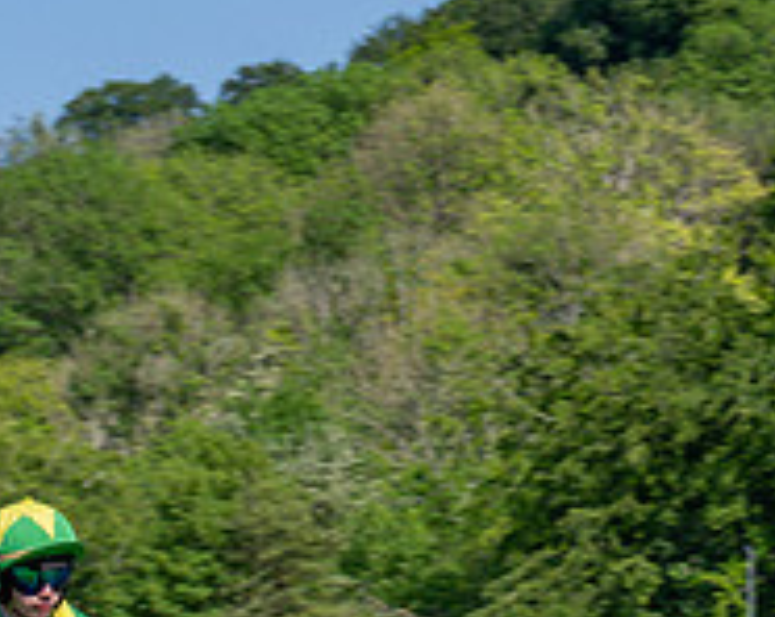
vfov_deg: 4.3
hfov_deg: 5.4
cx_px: -210
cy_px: 863
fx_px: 8217
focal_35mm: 359
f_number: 14
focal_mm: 70
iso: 160
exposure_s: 1/160
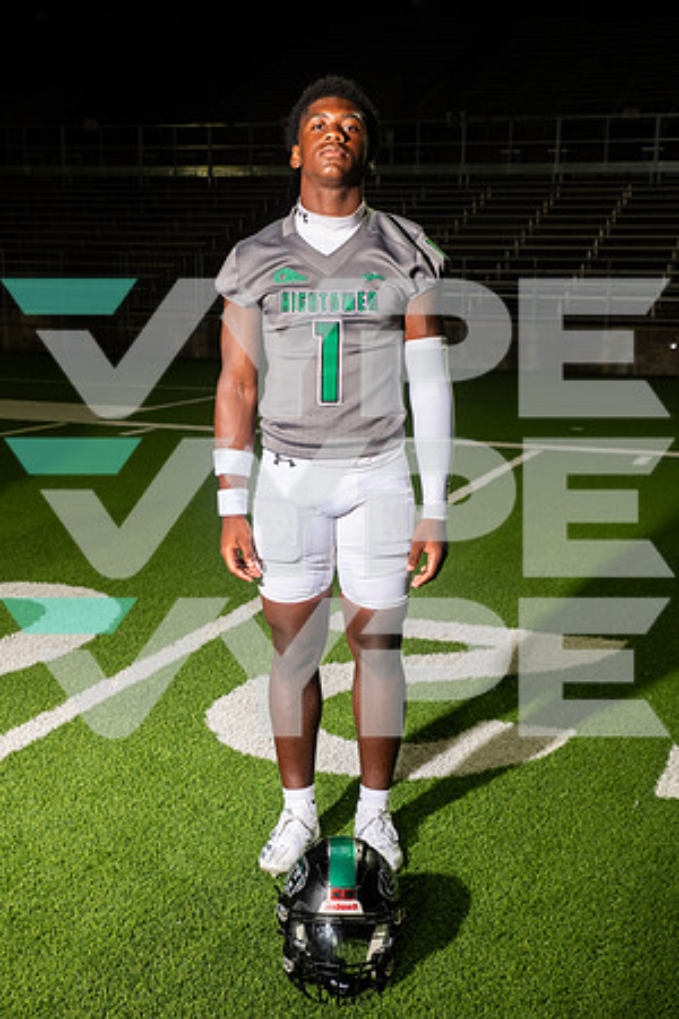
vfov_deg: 39.6
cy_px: 510
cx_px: 340
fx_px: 1414
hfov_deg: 27.0
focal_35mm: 50
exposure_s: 1/400
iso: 1000
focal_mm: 50
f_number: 7.1
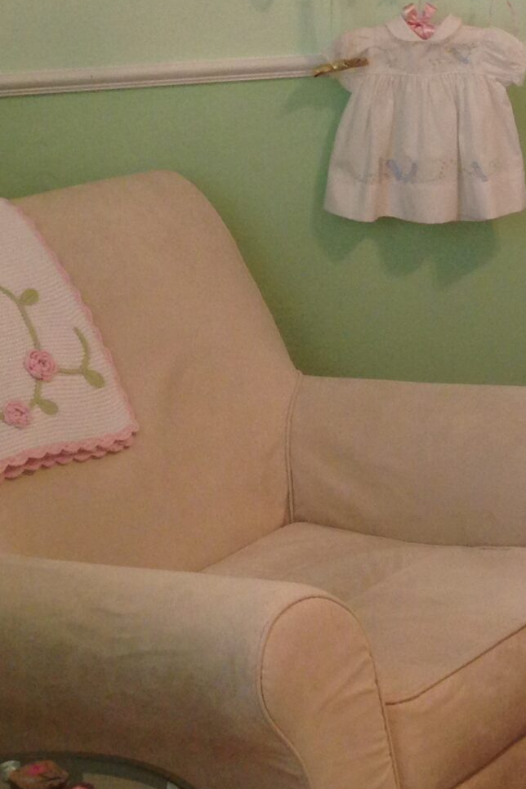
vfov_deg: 22.1
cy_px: 172
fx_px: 1994
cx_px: 706
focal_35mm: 91
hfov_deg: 14.3
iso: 125
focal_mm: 4.12
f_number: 2.4
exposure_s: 1/20
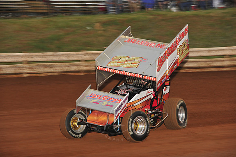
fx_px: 826
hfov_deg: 16.3
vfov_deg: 10.9
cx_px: 119
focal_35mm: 126
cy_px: 79
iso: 800
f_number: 6.3
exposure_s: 1/320
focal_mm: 125
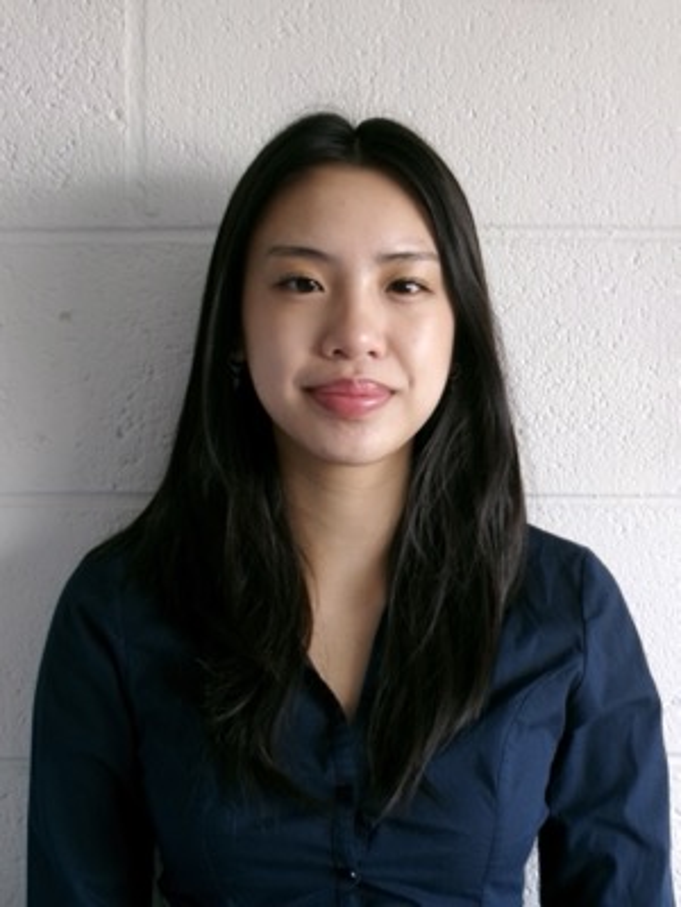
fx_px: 1390
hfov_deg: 27.5
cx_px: 340
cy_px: 454
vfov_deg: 36.2
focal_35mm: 53
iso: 232
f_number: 4.9
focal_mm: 9.5
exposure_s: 1/34
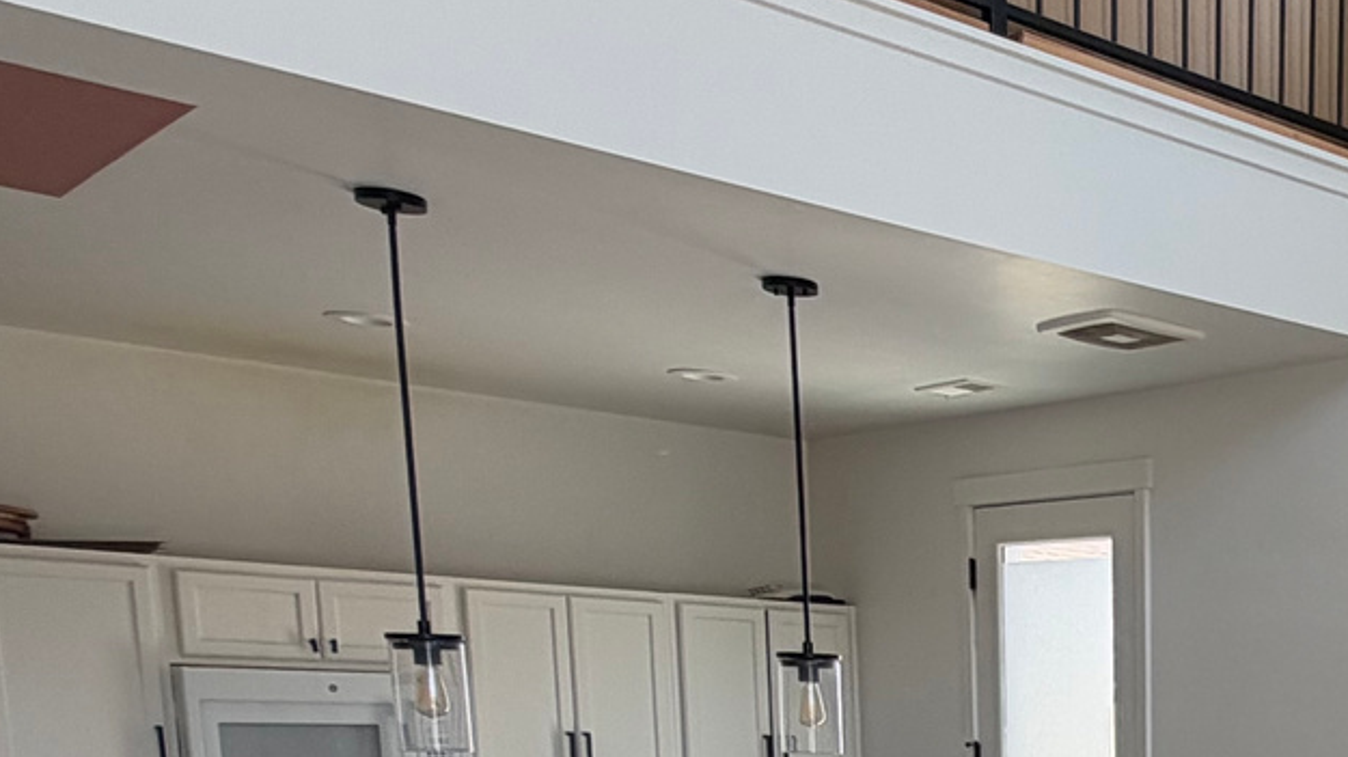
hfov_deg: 34.8
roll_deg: -1.1
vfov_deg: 21.1
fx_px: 1786
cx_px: 1525
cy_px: 1057
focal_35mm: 50
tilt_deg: -12.4
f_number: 2.2
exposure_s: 1/121
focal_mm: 2.22
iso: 64
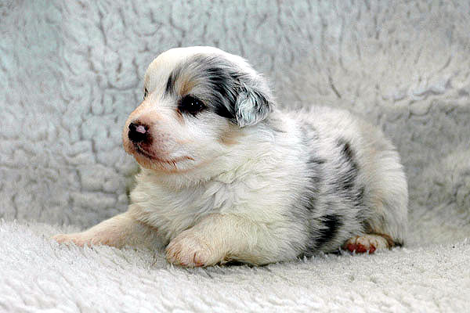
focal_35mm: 93
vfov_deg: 14.7
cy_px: 156
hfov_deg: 21.9
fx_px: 1214
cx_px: 235
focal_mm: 62
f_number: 5
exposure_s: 1/60
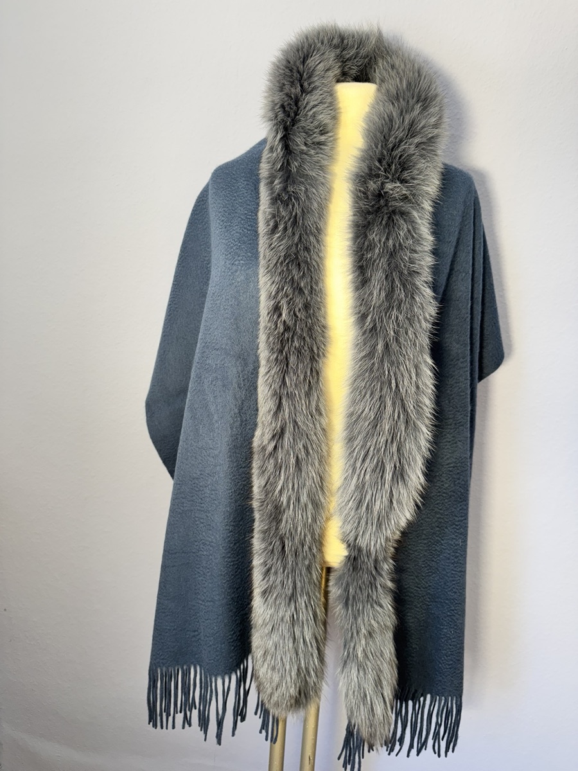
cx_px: 289
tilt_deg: -11.6
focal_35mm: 24
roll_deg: -4.9
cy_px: 386
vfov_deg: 71.6
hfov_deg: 56.8
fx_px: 534
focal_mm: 6.76
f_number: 1.78
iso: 64
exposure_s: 1/121
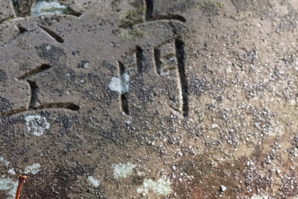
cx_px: -3
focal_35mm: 273
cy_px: 95
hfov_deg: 7.5
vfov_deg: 5.0
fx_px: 2261
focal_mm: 60
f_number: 9
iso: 400
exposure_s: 1/70
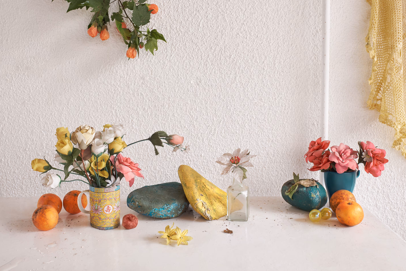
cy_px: 130
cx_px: 212
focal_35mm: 37
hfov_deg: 51.9
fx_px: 417
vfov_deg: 35.9
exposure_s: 3.5
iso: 250
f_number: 8
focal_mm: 23.4
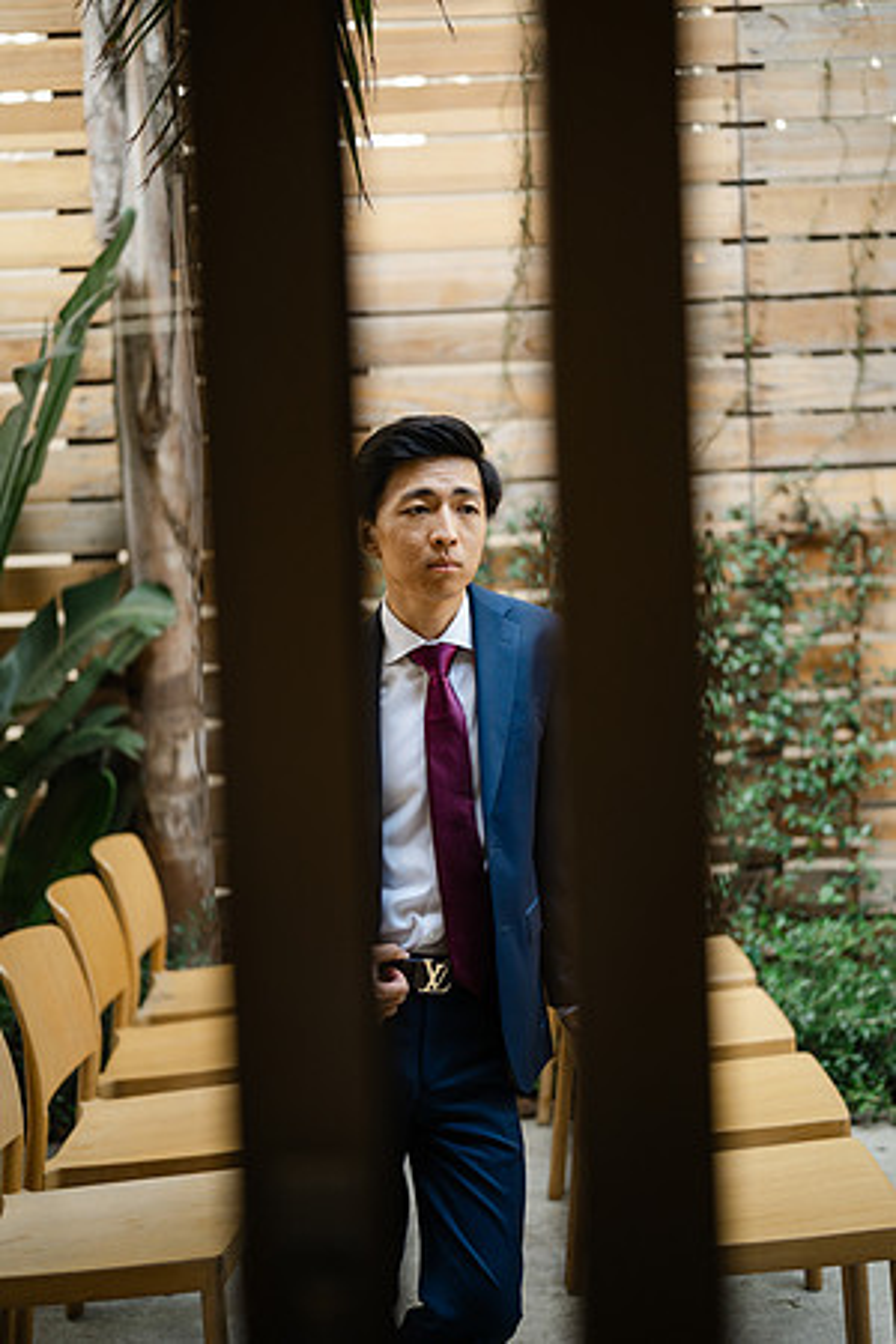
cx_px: 448
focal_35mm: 50
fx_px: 1867
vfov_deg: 39.6
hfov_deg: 27.0
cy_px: 672
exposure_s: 1/125
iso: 64
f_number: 1.8
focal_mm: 50
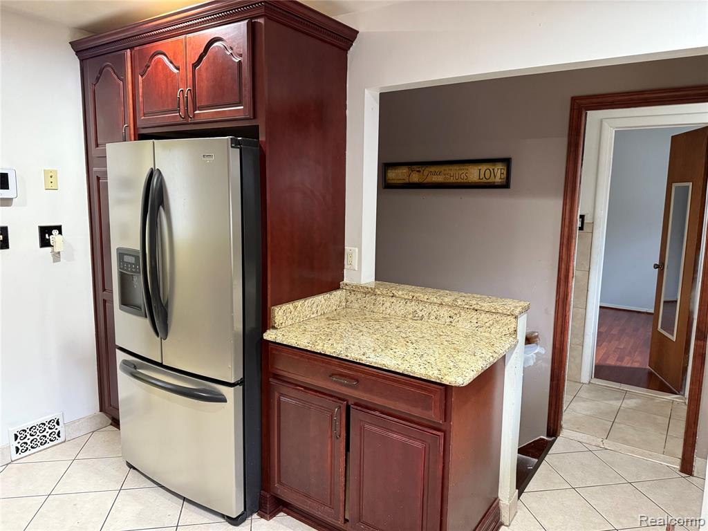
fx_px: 491
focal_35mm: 24
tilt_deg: -6.1
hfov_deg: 71.6
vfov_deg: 56.8
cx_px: 354
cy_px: 266
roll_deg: -0.6
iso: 400
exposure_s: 1/60
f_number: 1.78
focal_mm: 6.76
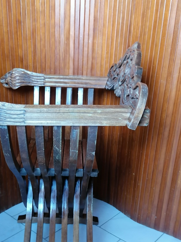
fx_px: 307
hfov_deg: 32.8
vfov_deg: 42.6
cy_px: 154
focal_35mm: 44
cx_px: 75
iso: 400
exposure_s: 1/24
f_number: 1.8
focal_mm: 4.75
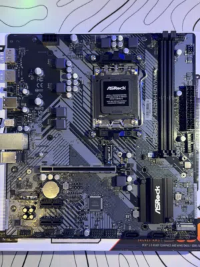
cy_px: 134
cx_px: 100
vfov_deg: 39.7
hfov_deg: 30.3
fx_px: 370
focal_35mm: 48
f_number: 1.78
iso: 500
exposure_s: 1/25
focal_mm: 6.76
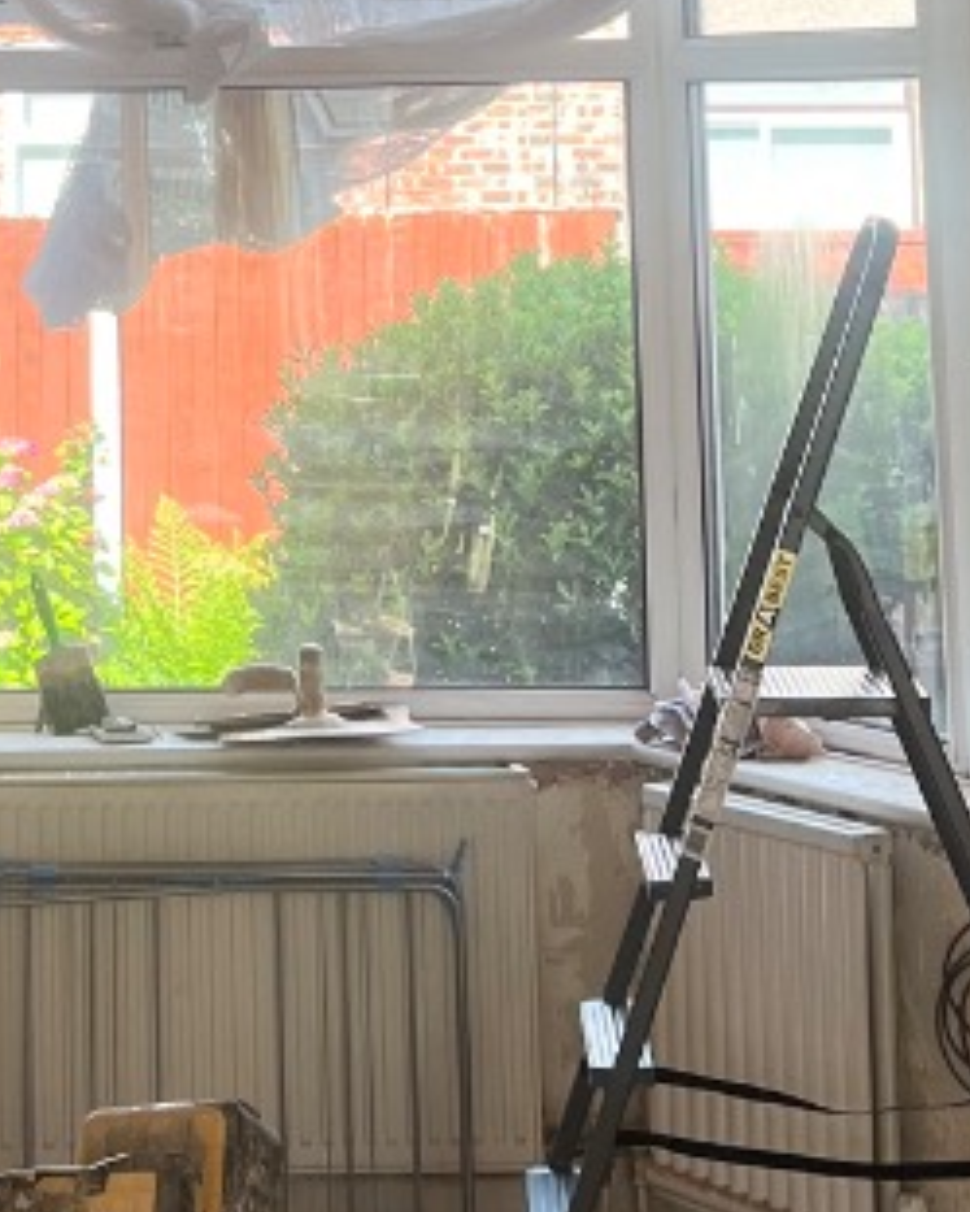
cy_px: -277
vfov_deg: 18.4
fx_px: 3515
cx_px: 62
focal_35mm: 98
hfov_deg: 15.5
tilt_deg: +6.9
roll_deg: +0.7
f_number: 1.6
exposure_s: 1/170
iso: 40
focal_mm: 5.1
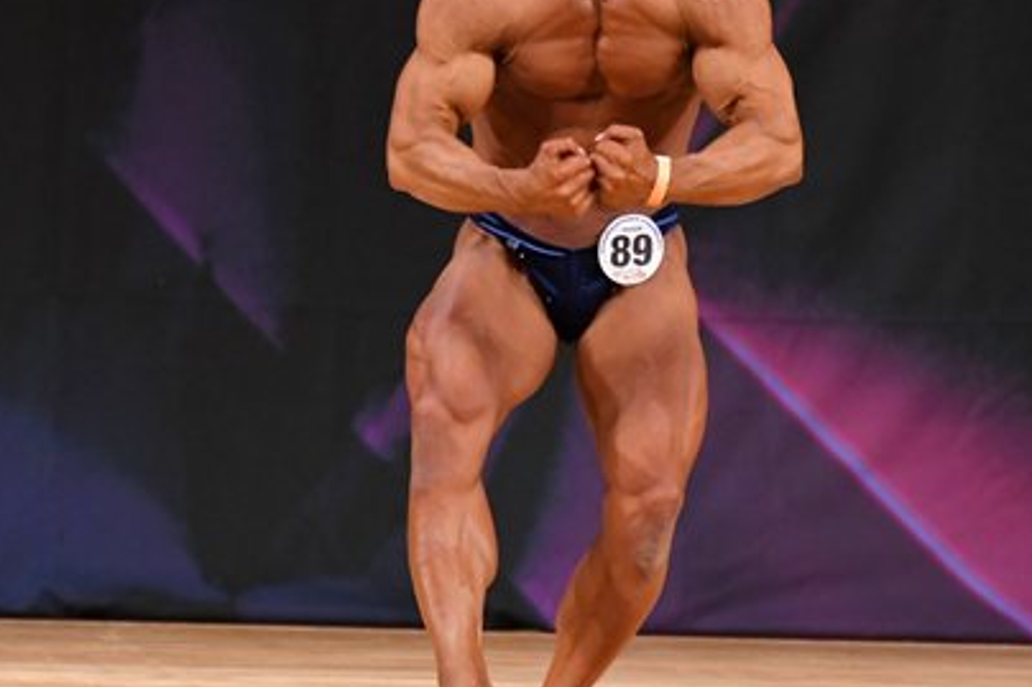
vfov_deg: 2.5
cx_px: 563
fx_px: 15673
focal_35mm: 547
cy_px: 253
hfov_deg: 3.8
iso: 3200
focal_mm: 190
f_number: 5.6
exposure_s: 1/400
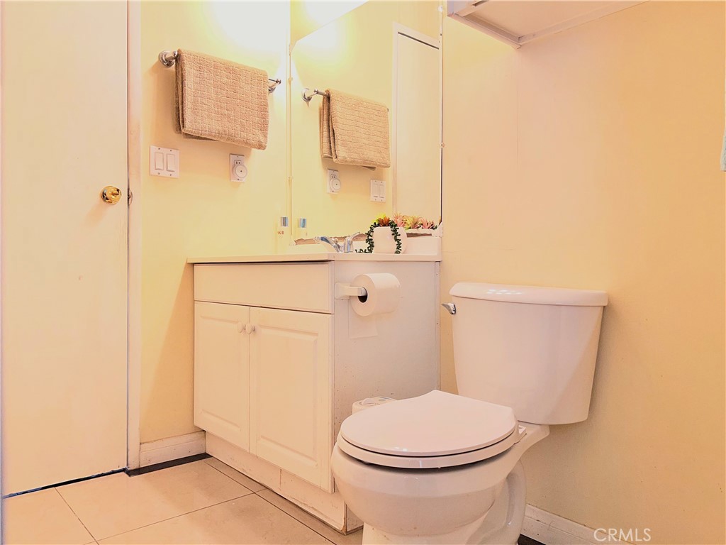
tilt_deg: -0.6
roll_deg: +0.1
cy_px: 272
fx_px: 545
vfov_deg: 53.1
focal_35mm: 26
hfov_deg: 67.3
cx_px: 363
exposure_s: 1/120
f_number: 1.5
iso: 80
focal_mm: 5.7
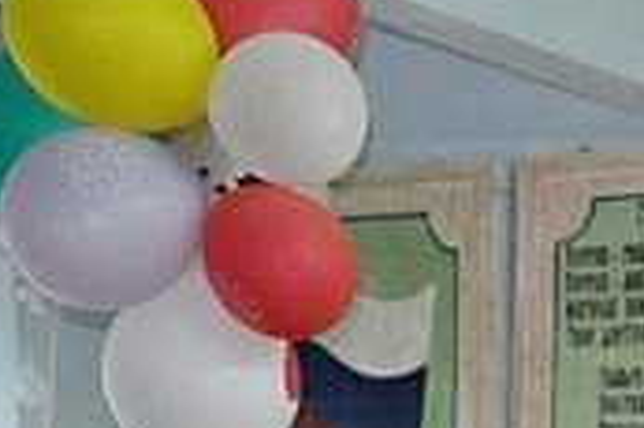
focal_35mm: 222
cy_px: 1180
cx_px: 1608
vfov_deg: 5.8
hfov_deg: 8.4
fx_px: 3967
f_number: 4
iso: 800
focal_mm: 25
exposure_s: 1/60
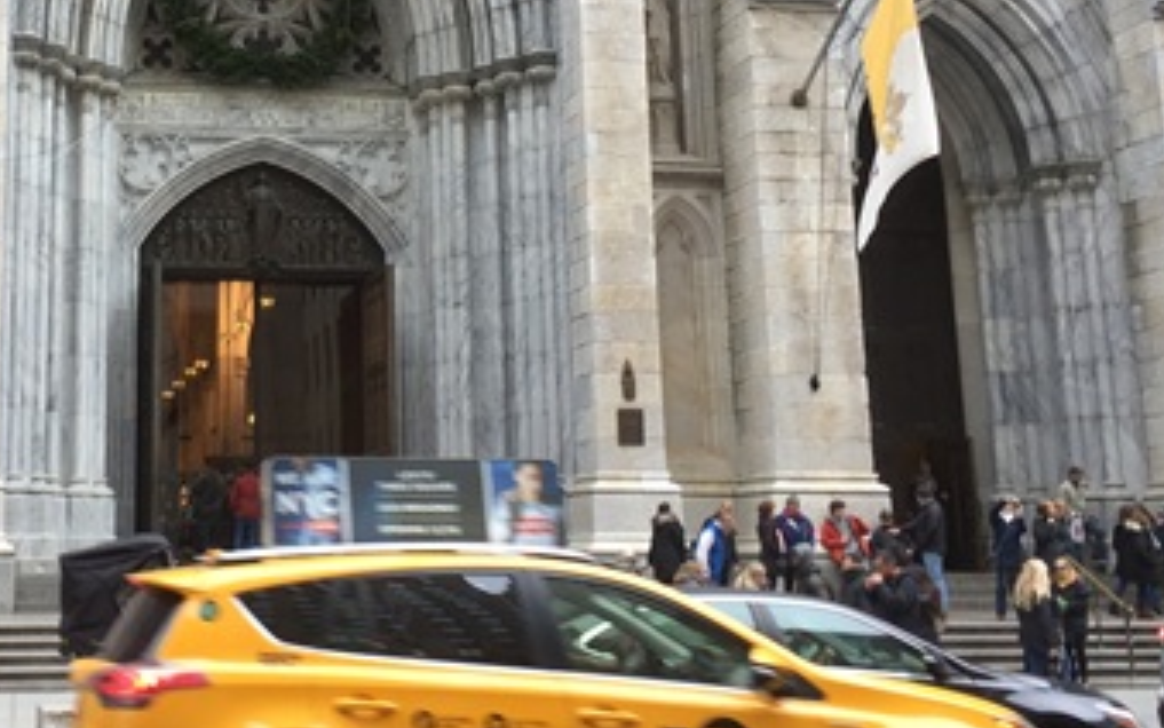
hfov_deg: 33.6
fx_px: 1872
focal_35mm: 59
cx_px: 244
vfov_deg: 21.7
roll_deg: +1.1
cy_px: 129
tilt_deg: +12.5
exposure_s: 1/60
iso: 40
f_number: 2.2
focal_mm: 4.15
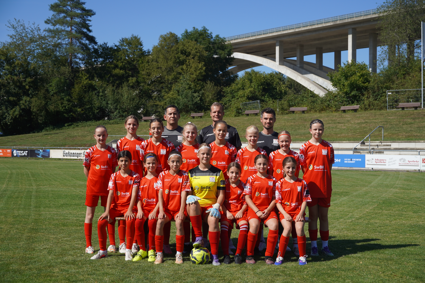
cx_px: 212
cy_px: 142
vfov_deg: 24.4
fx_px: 655
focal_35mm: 56
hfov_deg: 35.9
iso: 100
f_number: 5
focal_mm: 37
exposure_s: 1/800
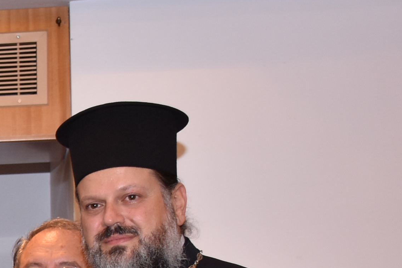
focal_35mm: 155
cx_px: -362
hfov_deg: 12.0
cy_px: 389
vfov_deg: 8.7
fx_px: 1731
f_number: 5.6
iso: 400
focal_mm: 26
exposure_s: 1/60
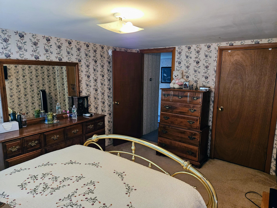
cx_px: 138
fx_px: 184
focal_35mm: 23
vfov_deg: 58.9
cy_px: 104
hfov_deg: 73.9
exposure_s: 1/40
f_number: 1.8
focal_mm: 5.4
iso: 640
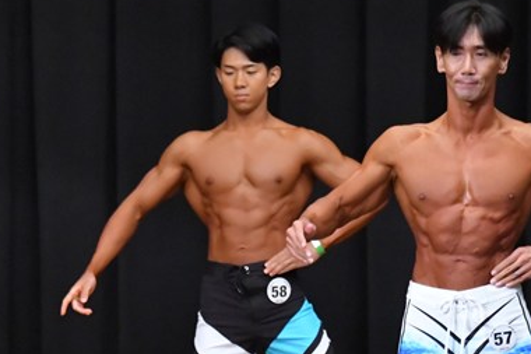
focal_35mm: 489
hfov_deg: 4.2
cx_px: 121
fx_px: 7209
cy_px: 340
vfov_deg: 2.8
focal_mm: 160
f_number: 5.6
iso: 8000
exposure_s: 1/400
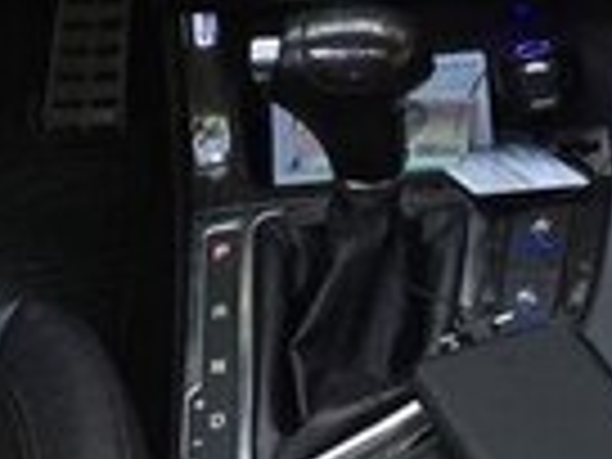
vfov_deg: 9.9
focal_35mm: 141
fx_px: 2493
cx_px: 396
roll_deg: +0.2
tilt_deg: -24.2
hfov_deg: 14.0
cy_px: -403
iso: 64
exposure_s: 1/33
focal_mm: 4.15
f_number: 2.2
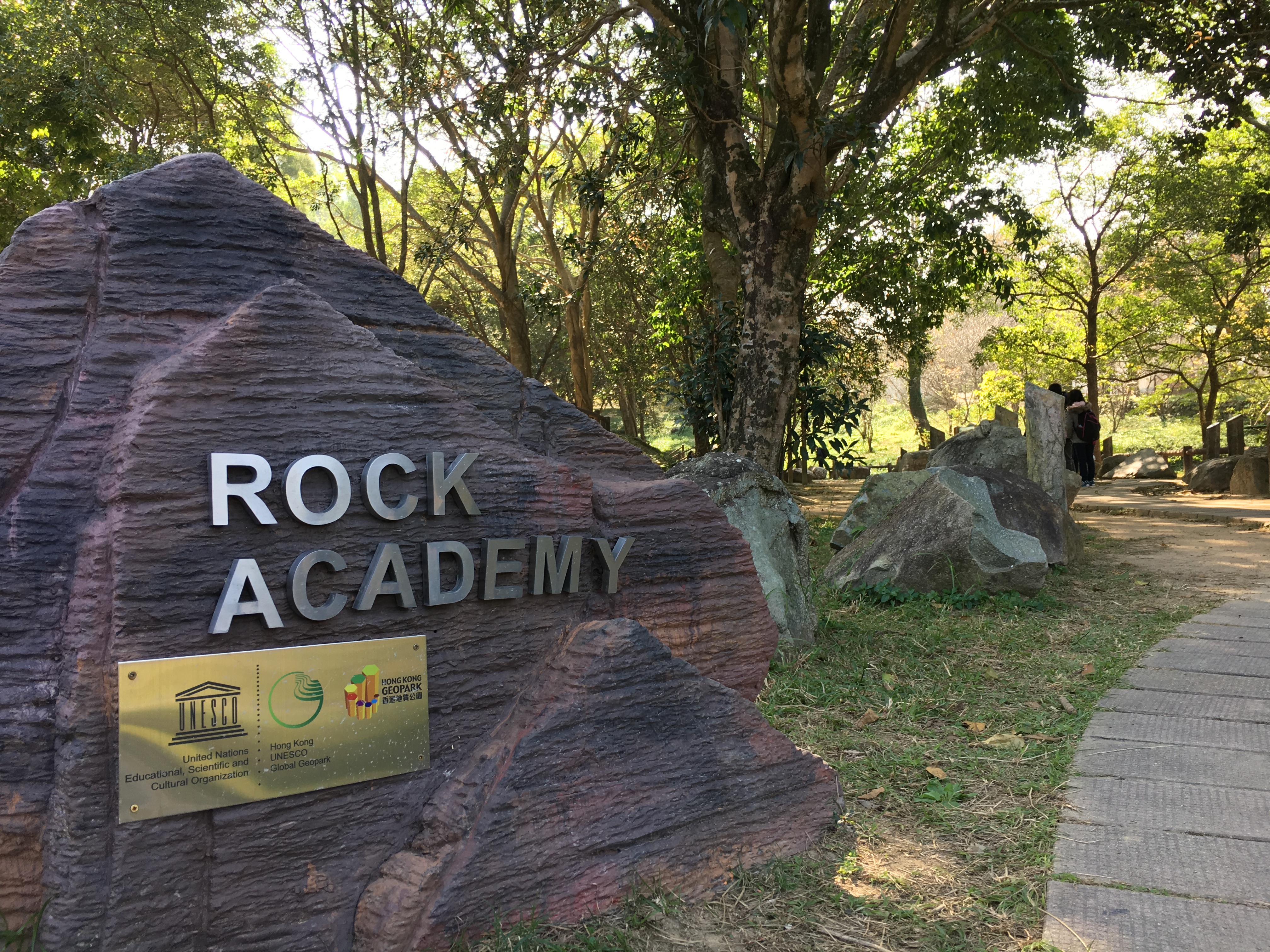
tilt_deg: +0.3
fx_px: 1064
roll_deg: +2.3
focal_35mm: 29
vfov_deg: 48.2
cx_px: 635
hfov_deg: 61.7
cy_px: 476
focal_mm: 4.15
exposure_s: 1/108
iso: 25
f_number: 2.2
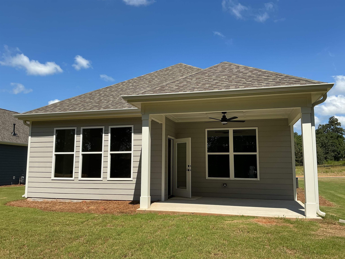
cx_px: 172
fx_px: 289
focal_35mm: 29
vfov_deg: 48.2
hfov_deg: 61.7
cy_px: 130
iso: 25
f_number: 1.8
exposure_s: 1/1848
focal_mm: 3
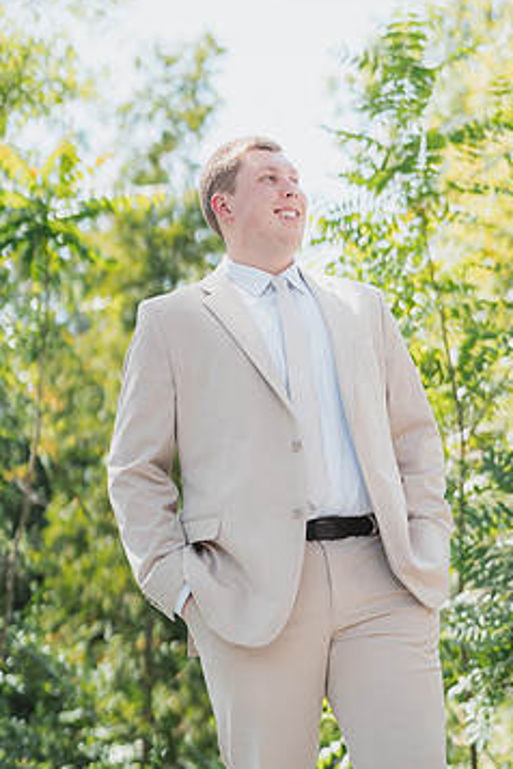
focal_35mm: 63
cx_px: 300
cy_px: 386
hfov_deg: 21.5
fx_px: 1347
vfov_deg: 31.9
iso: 800
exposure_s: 1/5000
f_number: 1.8
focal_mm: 50
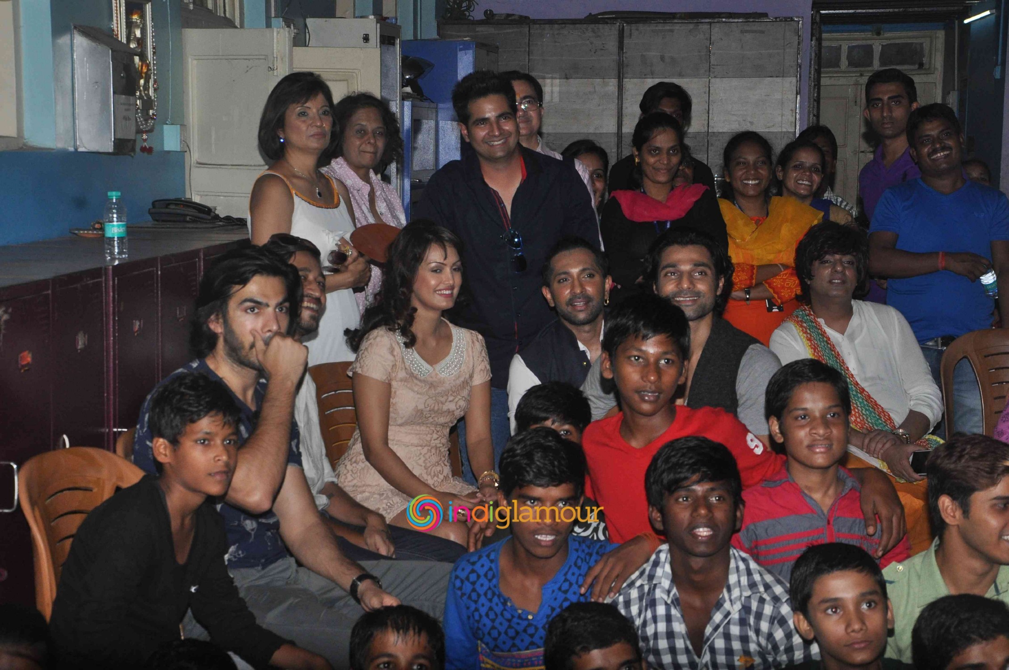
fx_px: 2184
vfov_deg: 17.5
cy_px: 335
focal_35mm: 78
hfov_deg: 26.0
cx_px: 504
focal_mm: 52
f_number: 10
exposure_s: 1/250
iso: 800
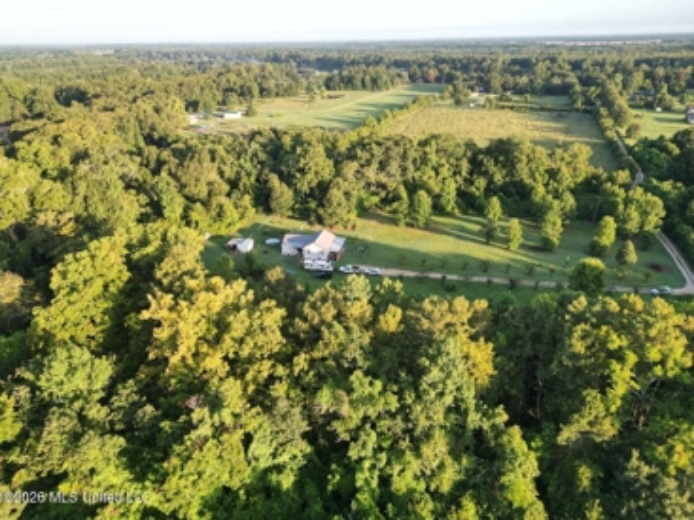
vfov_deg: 56.8
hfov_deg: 71.6
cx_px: 347
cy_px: 260
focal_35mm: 24
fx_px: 481
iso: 100
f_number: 1.7
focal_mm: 6.72
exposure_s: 1/640
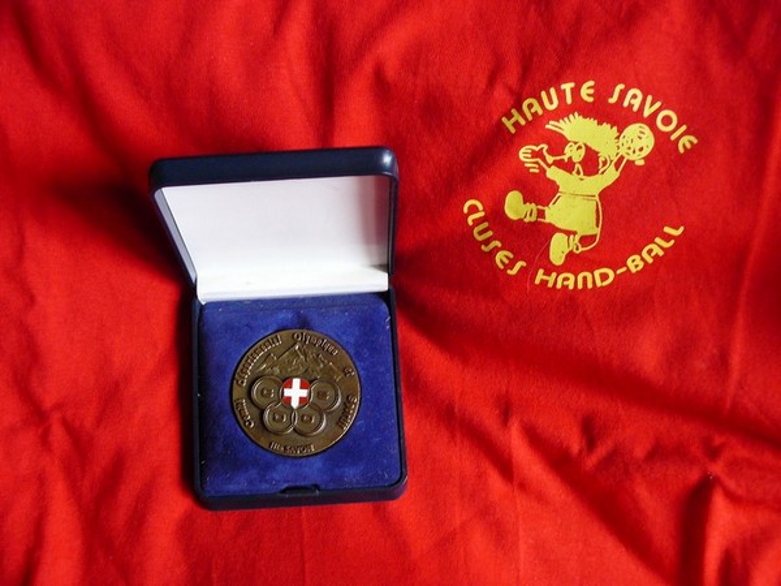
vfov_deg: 39.7
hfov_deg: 51.4
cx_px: 390
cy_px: 293
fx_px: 812
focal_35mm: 36
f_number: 2.8
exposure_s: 1/20
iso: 200
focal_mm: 6
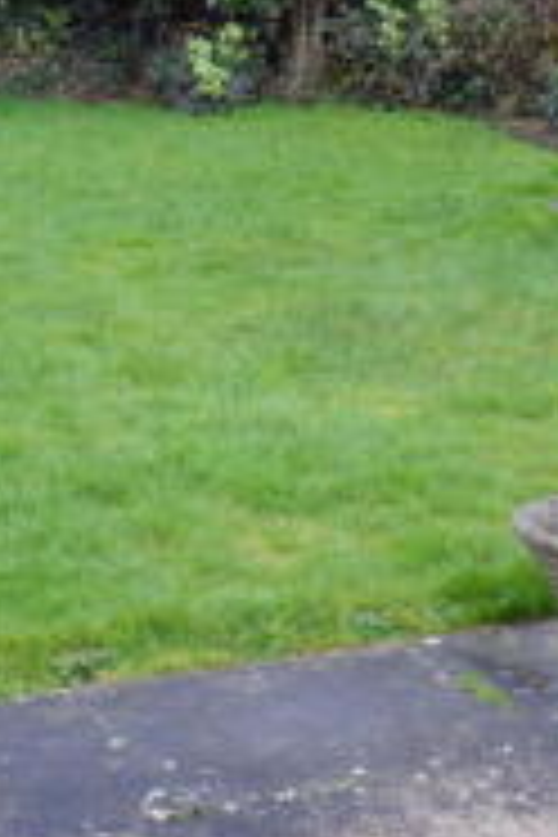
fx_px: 2209
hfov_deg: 14.2
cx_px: 513
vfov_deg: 21.4
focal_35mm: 95
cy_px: 284
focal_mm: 18
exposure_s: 1/125
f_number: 5.6
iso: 360
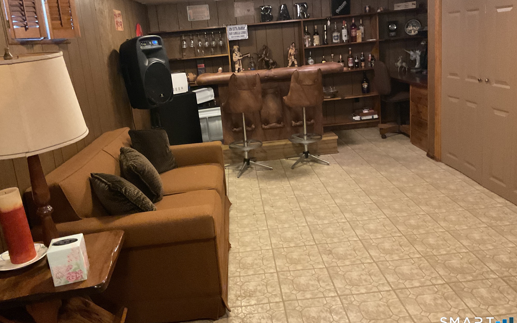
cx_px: 257
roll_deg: +4.7
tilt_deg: -12.8
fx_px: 437
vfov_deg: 40.5
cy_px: 135
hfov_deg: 61.2
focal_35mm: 31
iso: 500
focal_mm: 3
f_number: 1.8
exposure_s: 1/30
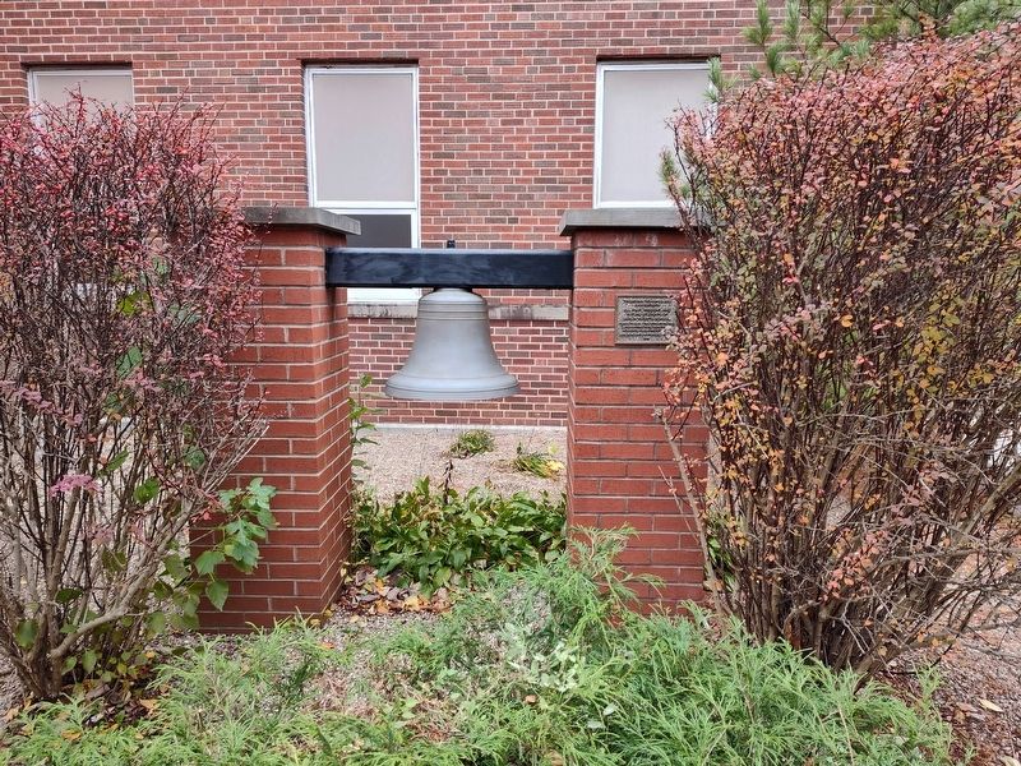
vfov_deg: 58.9
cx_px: 510
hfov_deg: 73.9
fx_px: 678
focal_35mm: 23
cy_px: 383
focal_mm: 5.56
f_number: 1.8
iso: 238
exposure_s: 1/120
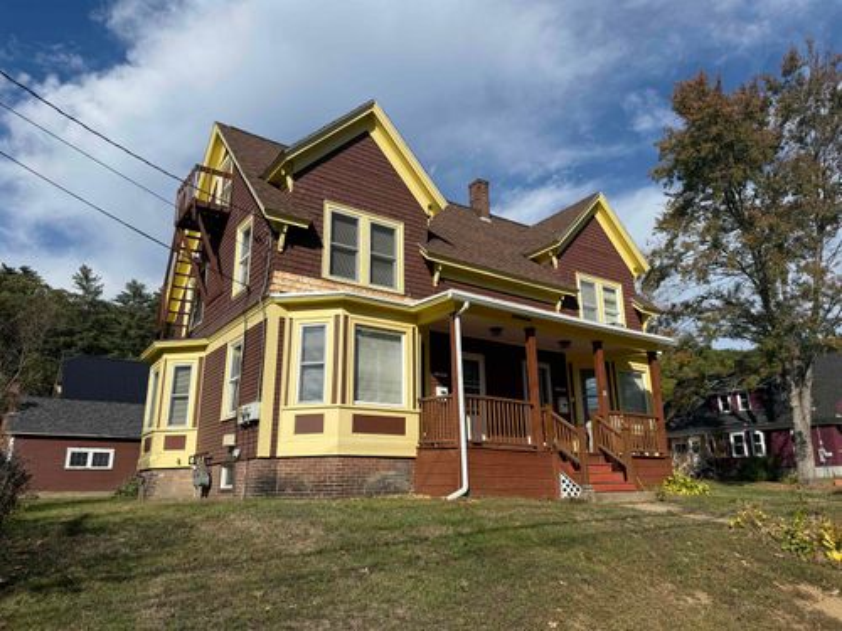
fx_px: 584
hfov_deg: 71.6
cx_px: 421
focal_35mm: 24
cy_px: 316
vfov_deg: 56.8
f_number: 1.78
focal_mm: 6.76
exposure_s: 1/7353
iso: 80
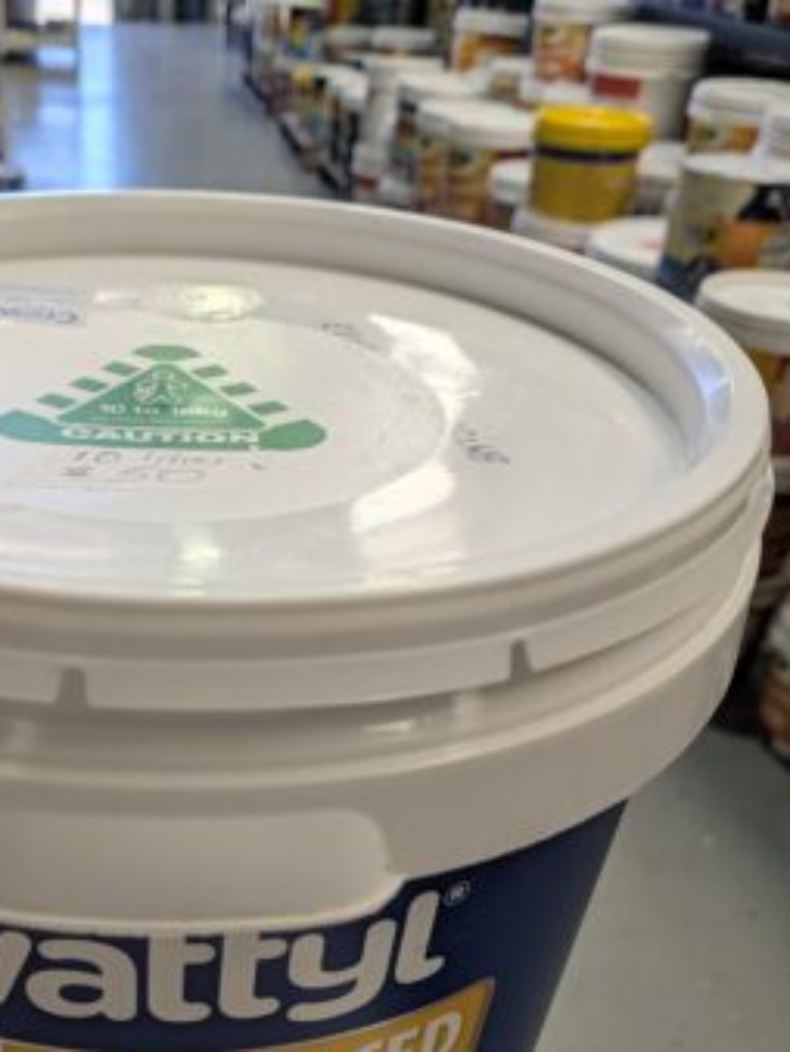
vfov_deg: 47.1
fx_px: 1185
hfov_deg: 35.9
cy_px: 693
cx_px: 184
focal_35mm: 39
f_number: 1.7
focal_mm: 5.28
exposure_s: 1/481
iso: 16
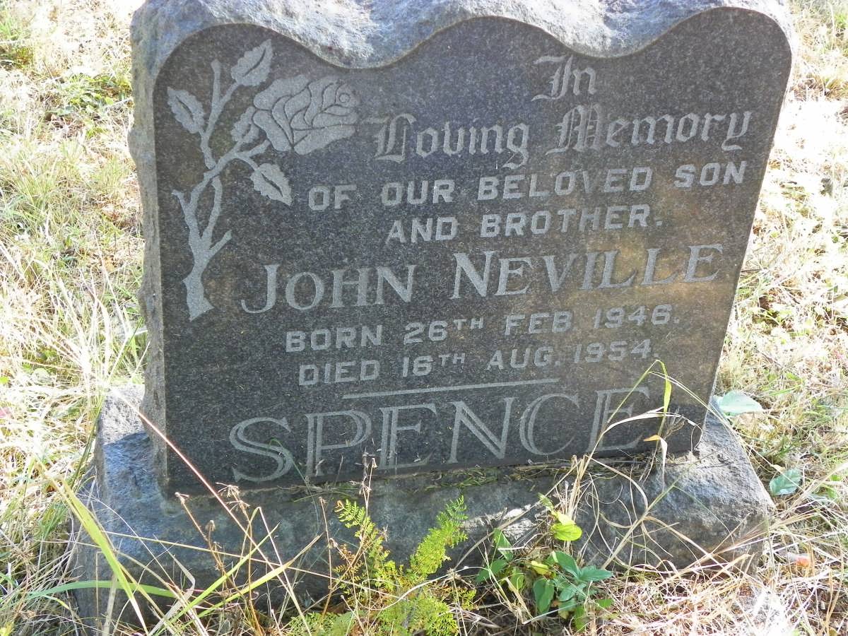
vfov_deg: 22.9
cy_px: 318
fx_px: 1568
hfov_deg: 30.3
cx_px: 424
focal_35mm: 64
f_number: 3.5
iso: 100
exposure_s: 1/50
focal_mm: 11.4
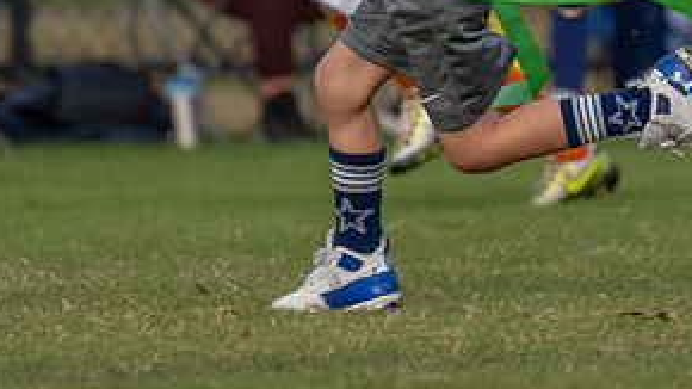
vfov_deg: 1.5
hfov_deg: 2.6
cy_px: -118
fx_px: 14970
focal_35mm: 816
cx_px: 506
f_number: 2.8
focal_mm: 200
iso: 200
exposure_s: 1/1000
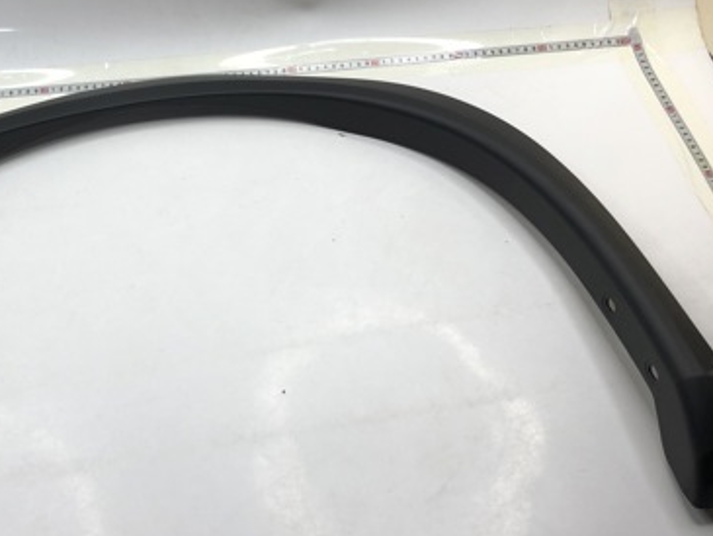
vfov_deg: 29.6
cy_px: 226
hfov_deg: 38.3
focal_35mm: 49
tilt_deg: -50.7
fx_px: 1010
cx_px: 223
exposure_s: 1/100
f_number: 1.8
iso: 25
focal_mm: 3.99
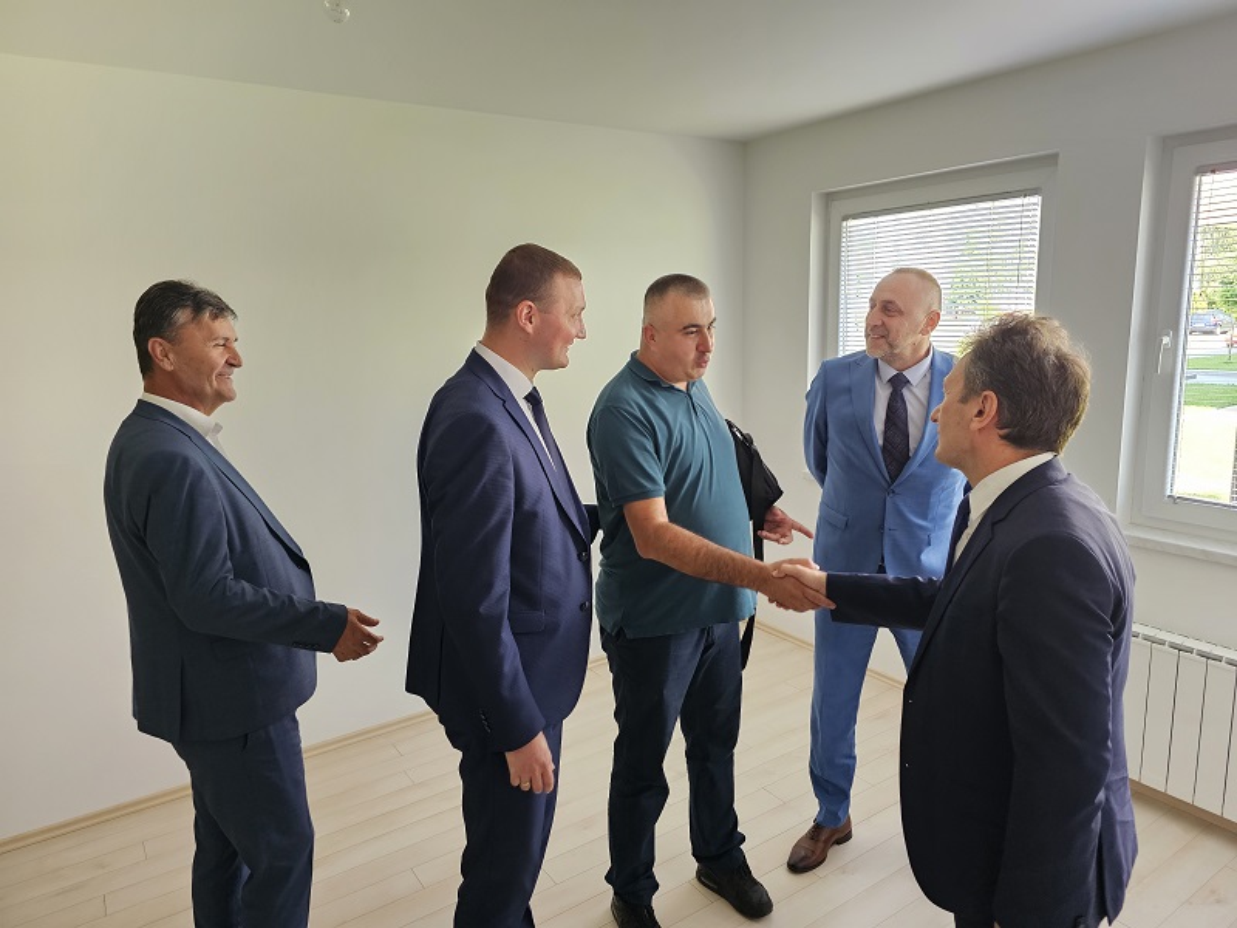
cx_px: 618
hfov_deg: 73.9
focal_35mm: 23
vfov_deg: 58.9
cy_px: 464
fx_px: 822
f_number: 1.7
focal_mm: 6.3
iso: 320
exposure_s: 1/120
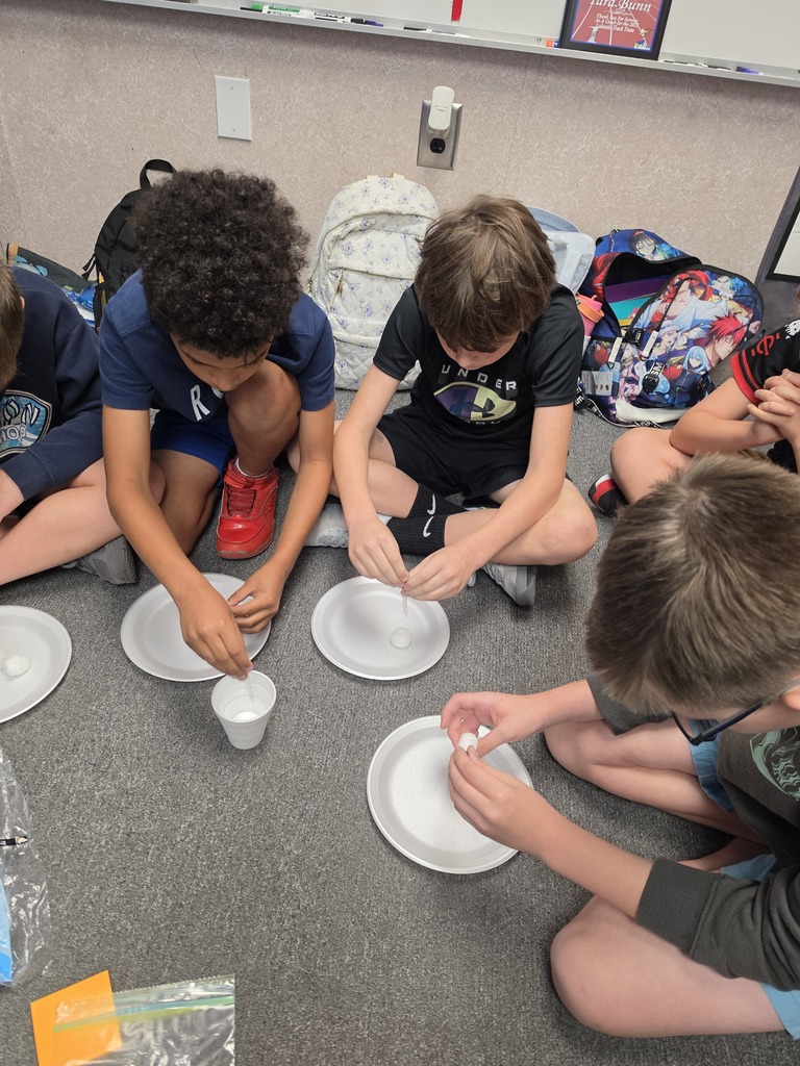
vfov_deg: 73.9
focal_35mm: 23
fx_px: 709
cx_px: 400
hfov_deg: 58.9
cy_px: 533
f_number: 1.4
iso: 125
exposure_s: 1/120
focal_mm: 6.5
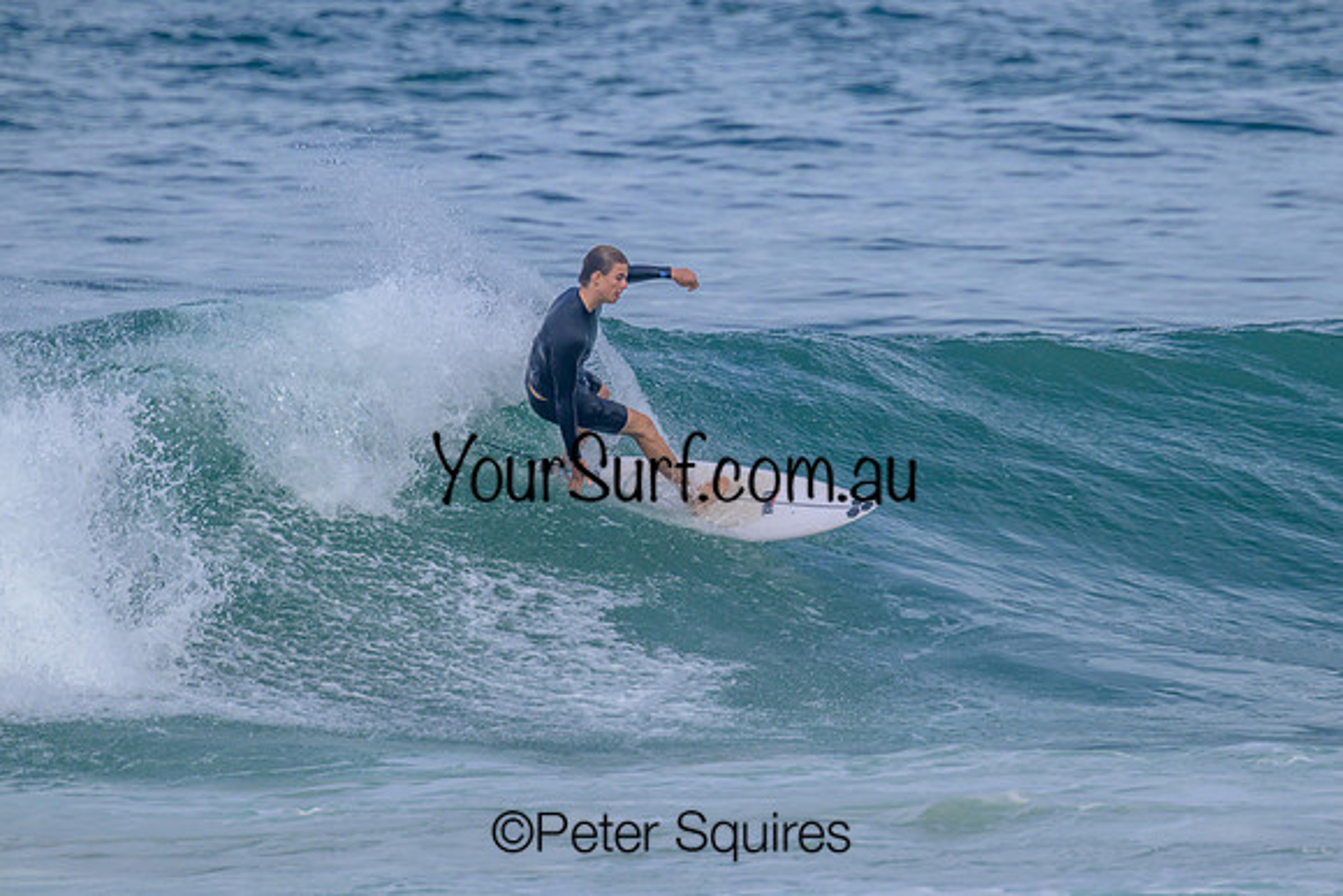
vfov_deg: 1.5
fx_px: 33722
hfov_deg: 2.3
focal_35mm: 904
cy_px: 395
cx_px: 732
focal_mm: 800
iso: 720
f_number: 11
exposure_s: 1/2000
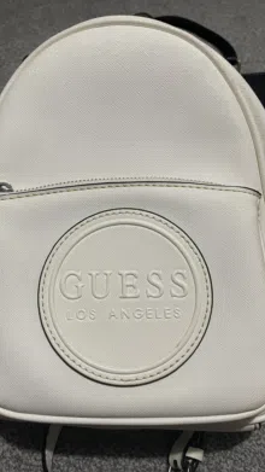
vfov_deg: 66.1
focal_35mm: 29
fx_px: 362
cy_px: 240
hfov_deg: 40.2
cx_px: 123
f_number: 1.6
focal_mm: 4.2
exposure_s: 1/50
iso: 320
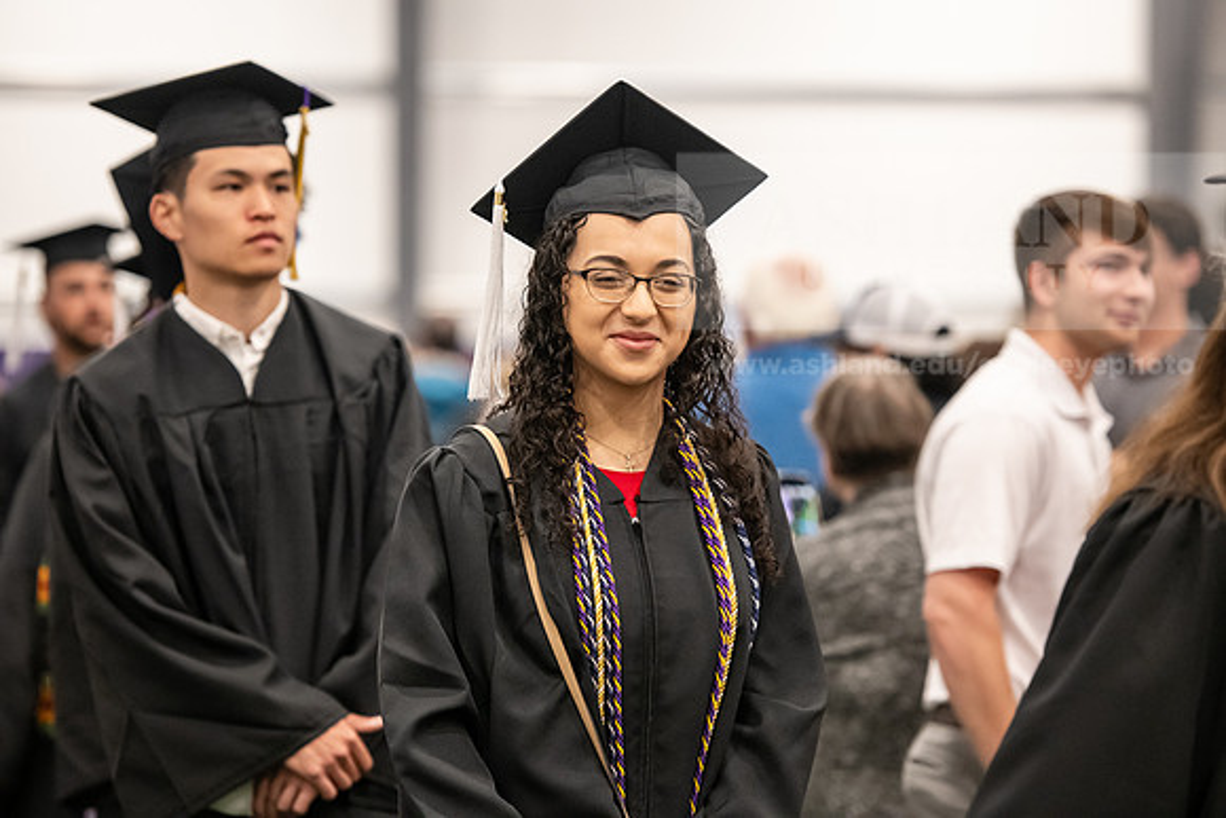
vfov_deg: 9.5
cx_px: 613
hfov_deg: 14.2
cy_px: 409
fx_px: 4939
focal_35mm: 145
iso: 3200
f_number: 3.2
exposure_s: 1/200
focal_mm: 145
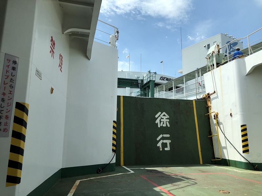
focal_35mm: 28
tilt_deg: +11.4
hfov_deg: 63.4
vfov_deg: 49.7
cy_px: 98
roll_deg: +0.0
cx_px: 131
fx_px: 212
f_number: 1.8
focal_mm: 3.99
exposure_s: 1/1567
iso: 20
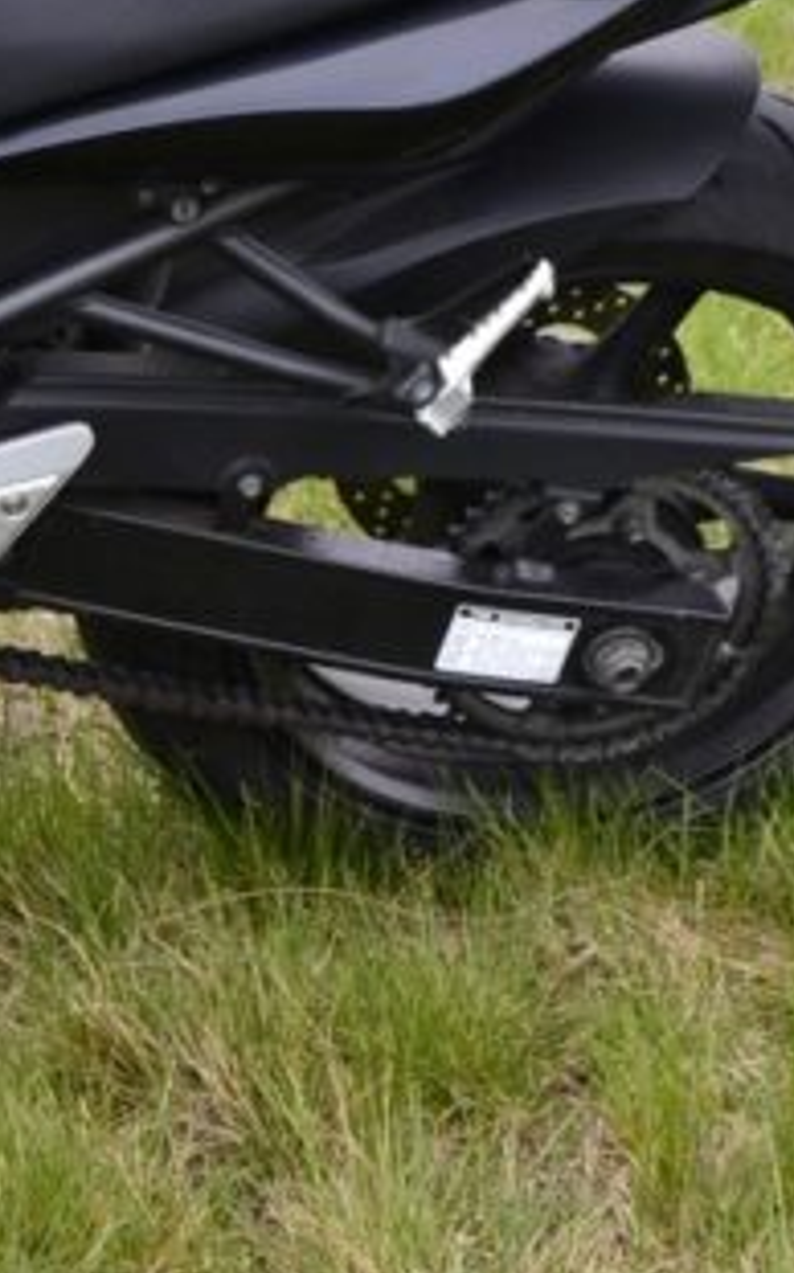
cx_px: -483
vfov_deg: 15.8
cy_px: 201
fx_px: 4542
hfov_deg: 9.6
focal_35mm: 131
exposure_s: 1/100
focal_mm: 26
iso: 400
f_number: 9
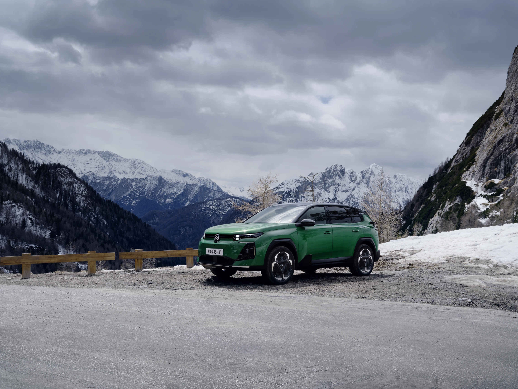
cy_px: 194
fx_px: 494
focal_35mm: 33
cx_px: 259
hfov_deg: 55.4
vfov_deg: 42.9
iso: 200
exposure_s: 1/160
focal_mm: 41.8
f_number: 11
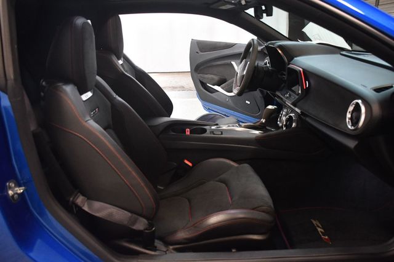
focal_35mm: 30
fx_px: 328
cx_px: 197
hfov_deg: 62.0
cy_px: 131
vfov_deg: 43.6
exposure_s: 1/80
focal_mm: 20
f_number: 3.5
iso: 3200
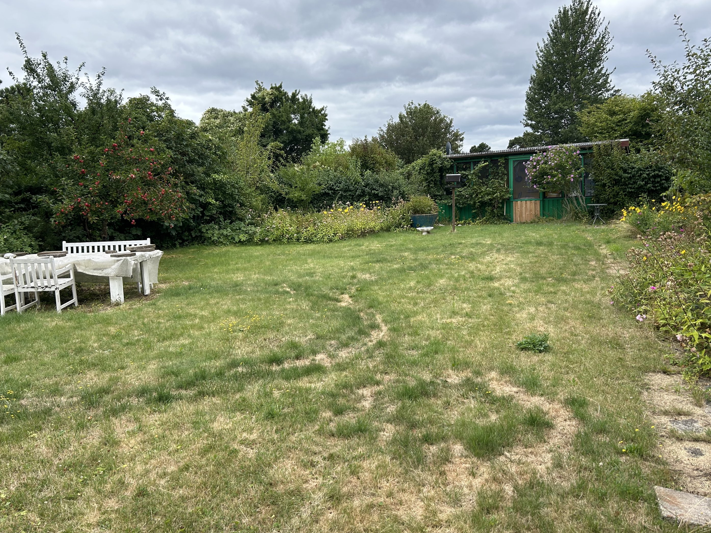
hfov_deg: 63.4
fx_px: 575
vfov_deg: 49.7
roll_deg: +3.2
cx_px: 374
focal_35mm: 28
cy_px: 250
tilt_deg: -6.1
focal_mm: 5.7
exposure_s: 1/1412
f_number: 1.5
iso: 50
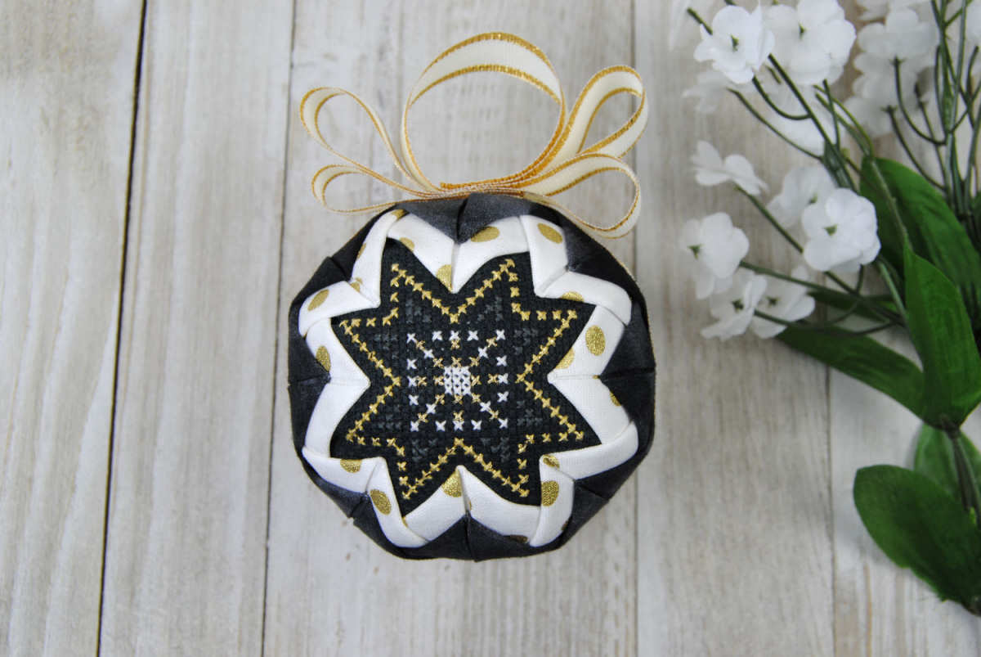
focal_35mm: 45
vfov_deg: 29.9
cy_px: 328
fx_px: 1228
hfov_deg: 43.6
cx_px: 490
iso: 200
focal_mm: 30
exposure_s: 1/15
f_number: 9
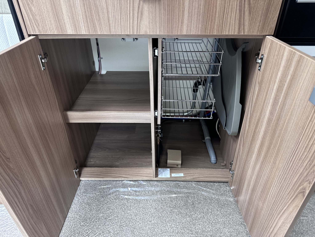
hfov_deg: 71.6
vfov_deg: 56.8
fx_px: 218
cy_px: 118
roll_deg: -1.7
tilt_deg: -33.5
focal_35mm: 24
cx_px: 158
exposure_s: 1/97
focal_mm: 6.86
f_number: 1.78
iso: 250
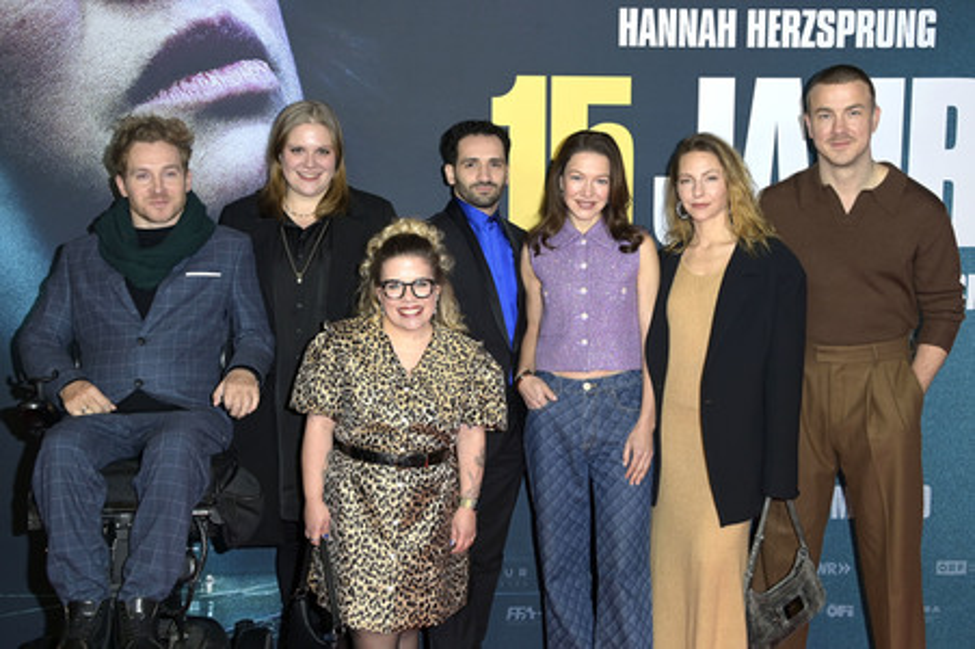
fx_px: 1191
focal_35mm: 44
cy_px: 324
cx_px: 488
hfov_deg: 44.5
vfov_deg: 30.5
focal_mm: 44
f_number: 5.6
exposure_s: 1/250
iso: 640
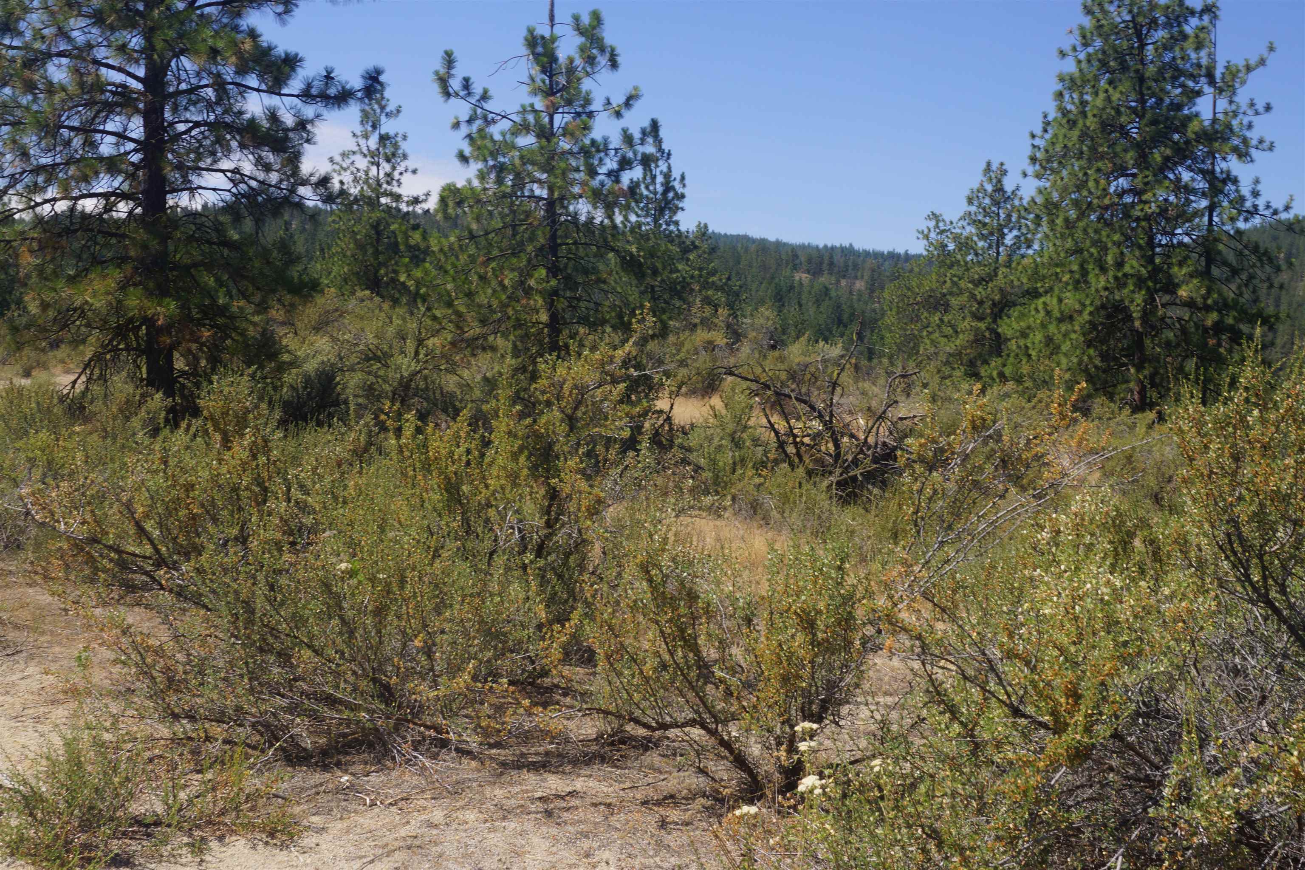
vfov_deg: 36.9
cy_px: 435
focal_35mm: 36
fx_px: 1305
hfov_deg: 53.1
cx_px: 652
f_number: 14
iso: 100
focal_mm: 24
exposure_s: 1/80
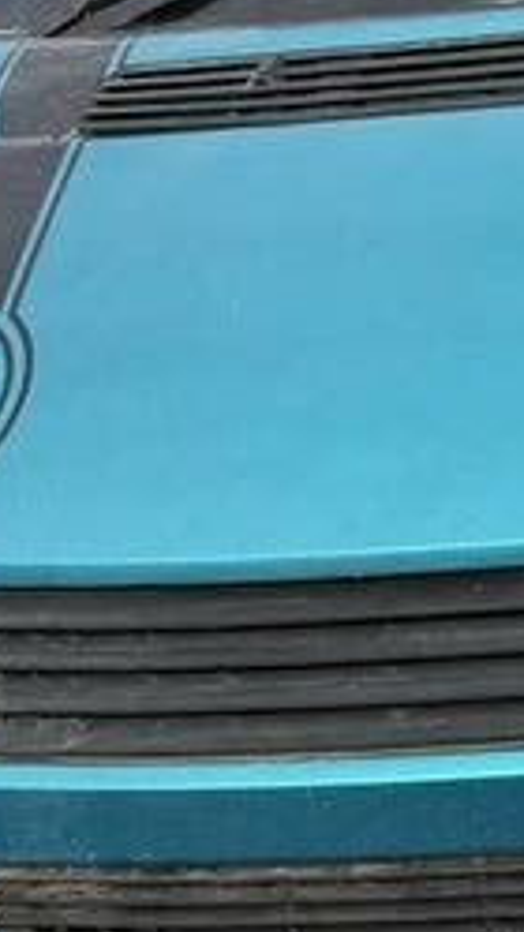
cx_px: 786
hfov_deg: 11.4
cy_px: 60
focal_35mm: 102
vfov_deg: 20.4
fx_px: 2520
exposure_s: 1/1420
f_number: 1.6
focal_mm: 5.96
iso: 50
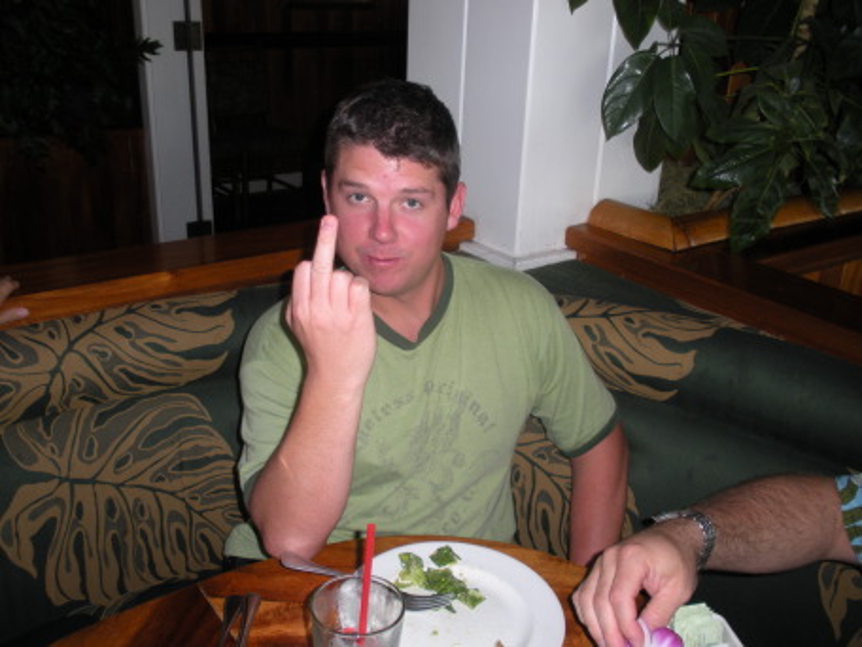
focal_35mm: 36
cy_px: 324
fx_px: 896
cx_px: 431
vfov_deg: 39.7
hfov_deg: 51.4
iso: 83
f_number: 3.5
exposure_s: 1/30
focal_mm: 6.3
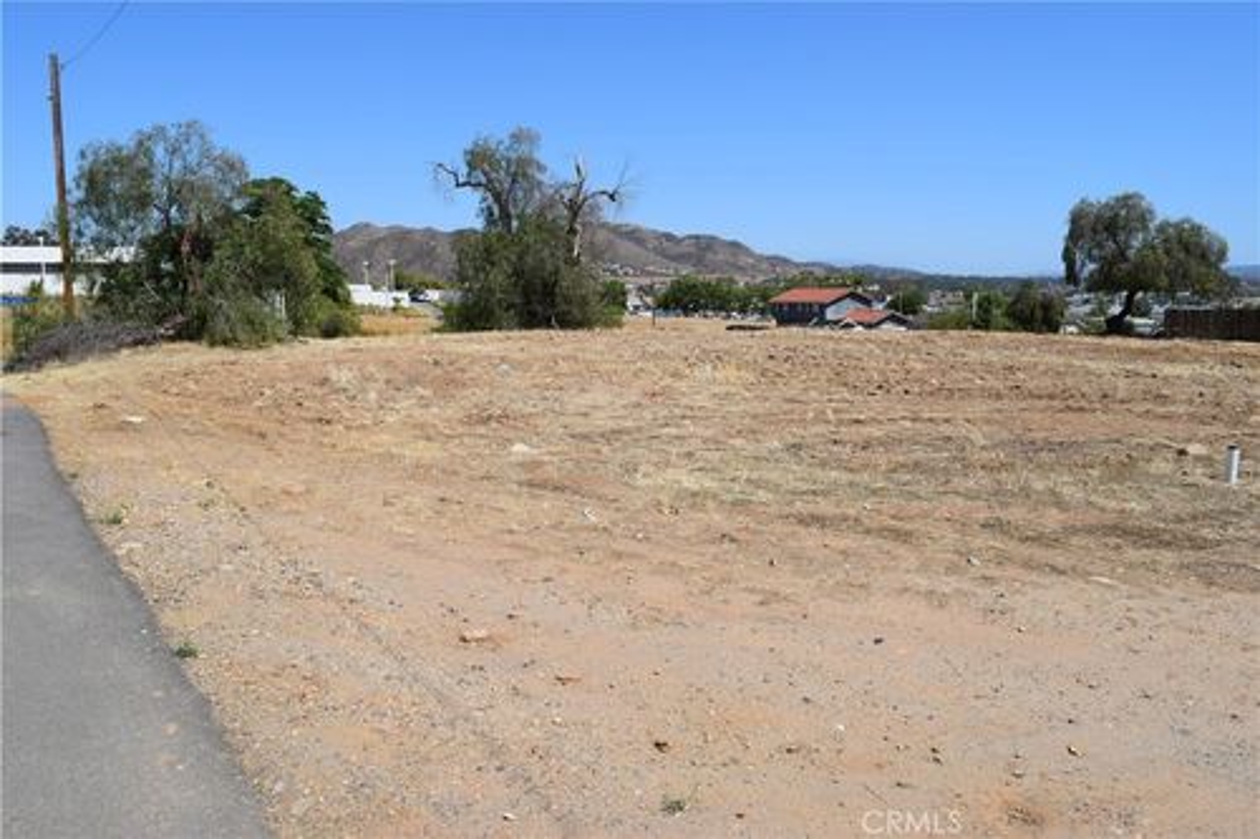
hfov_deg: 67.4
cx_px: 630
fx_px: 945
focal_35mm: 27
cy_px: 420
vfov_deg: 47.9
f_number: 10
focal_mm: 18
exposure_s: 1/400
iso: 200
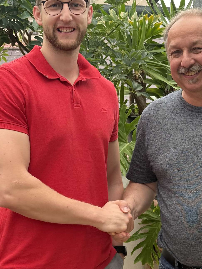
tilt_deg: -5.6
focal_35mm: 76
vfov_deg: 25.6
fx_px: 591
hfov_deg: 19.3
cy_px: 121
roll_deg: +1.7
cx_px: 133
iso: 80
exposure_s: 1/304
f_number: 1.78
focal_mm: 6.76
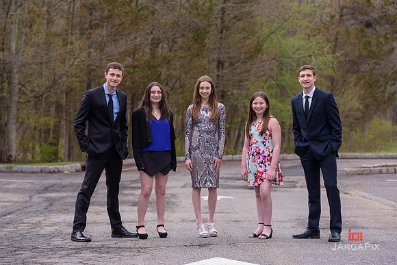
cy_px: 132
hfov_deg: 18.6
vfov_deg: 12.5
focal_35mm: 110
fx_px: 1213
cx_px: 198
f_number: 5
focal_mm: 110
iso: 400
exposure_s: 1/800
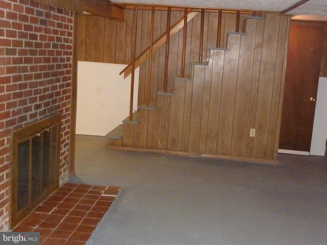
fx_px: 453
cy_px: 122
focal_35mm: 48
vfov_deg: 30.3
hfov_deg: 39.7
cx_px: 164
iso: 1000
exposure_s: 1/30
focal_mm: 6.5
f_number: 3.6
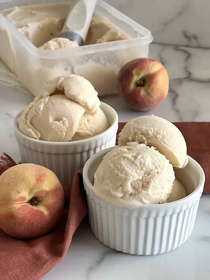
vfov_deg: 25.3
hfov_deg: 19.1
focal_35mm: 77
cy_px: 140
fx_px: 623
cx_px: 105
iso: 250
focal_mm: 9
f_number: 2.8
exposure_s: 1/40
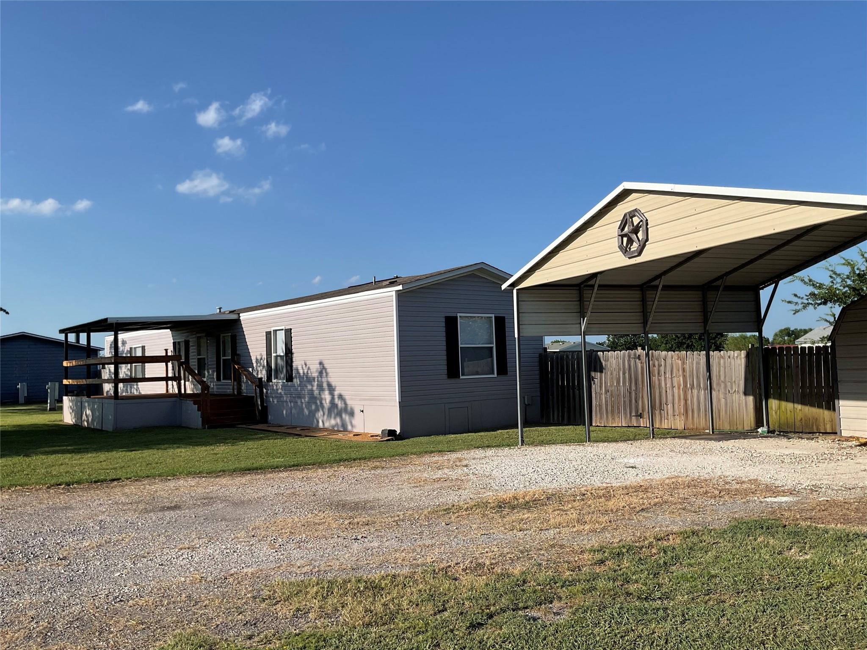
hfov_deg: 61.7
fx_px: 726
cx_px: 434
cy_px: 325
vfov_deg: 48.2
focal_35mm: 29
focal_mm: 3
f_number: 1.8
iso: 16
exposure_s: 1/1984
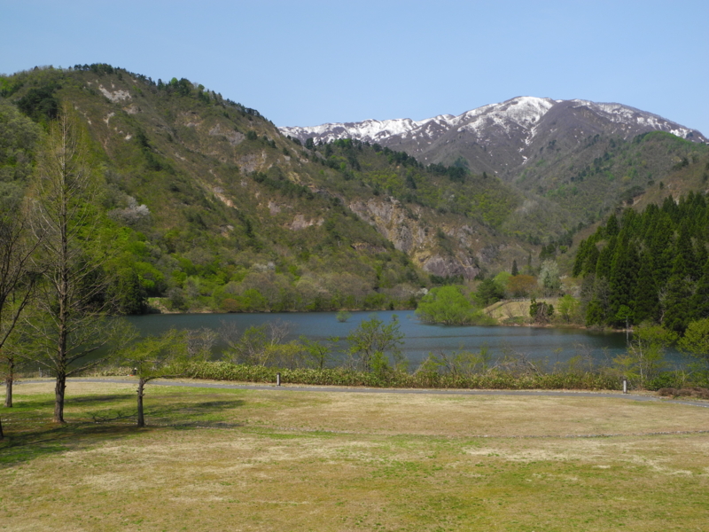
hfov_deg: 42.1
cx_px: 354
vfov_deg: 32.2
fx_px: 922
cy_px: 266
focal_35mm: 45
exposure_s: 1/876
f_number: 4
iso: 100
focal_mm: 9.7
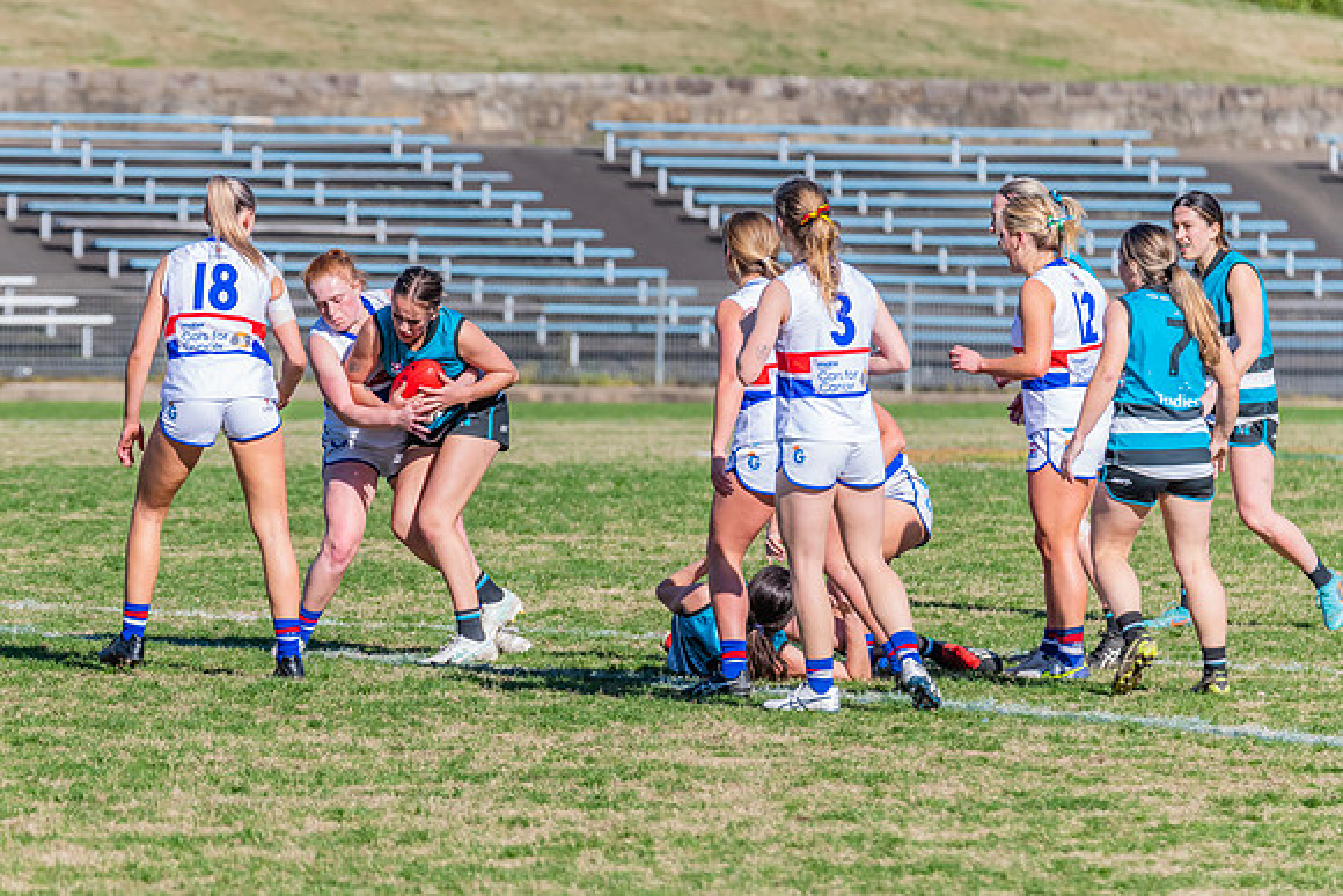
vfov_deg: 3.1
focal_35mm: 443
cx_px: 561
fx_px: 16521
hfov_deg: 4.7
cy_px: 522
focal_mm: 380
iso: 800
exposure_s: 1/1600
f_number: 10
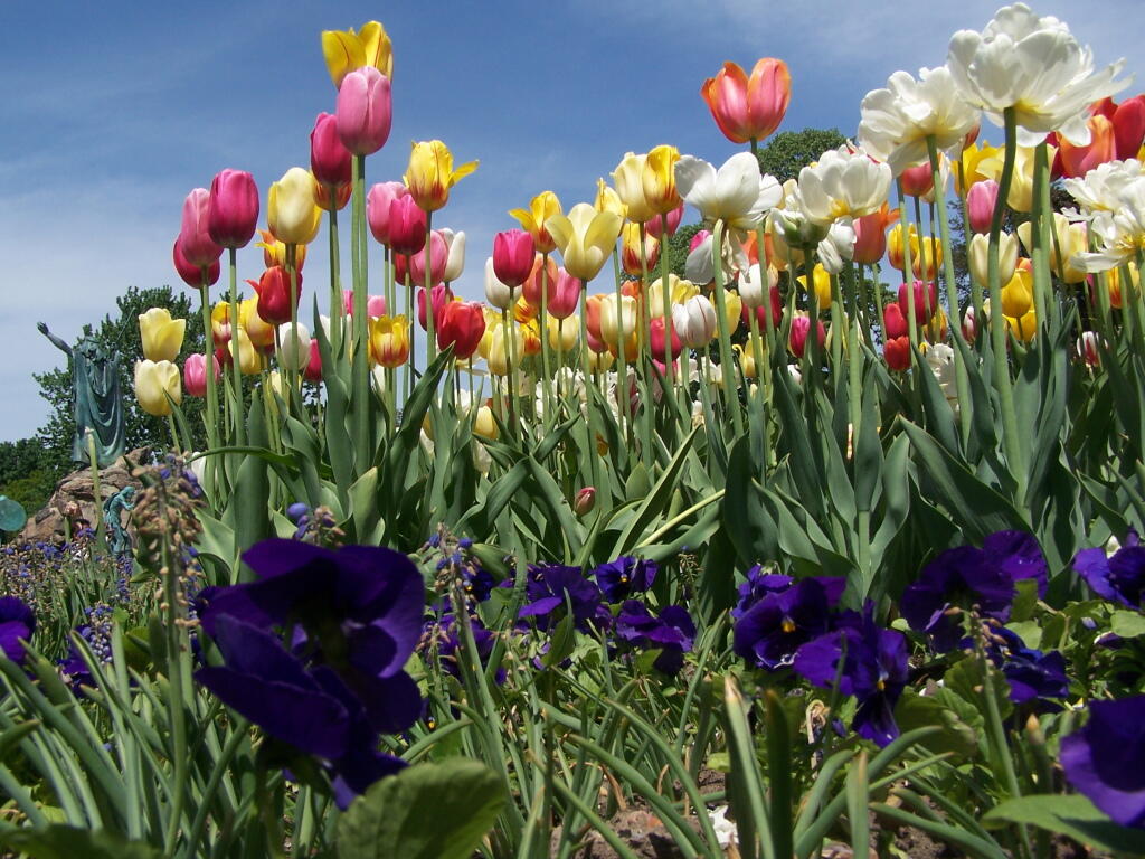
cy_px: 430
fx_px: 1257
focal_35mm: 38
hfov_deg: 49.0
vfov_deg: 37.7
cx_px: 572
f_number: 5.6
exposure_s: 1/640
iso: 80
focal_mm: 6.3
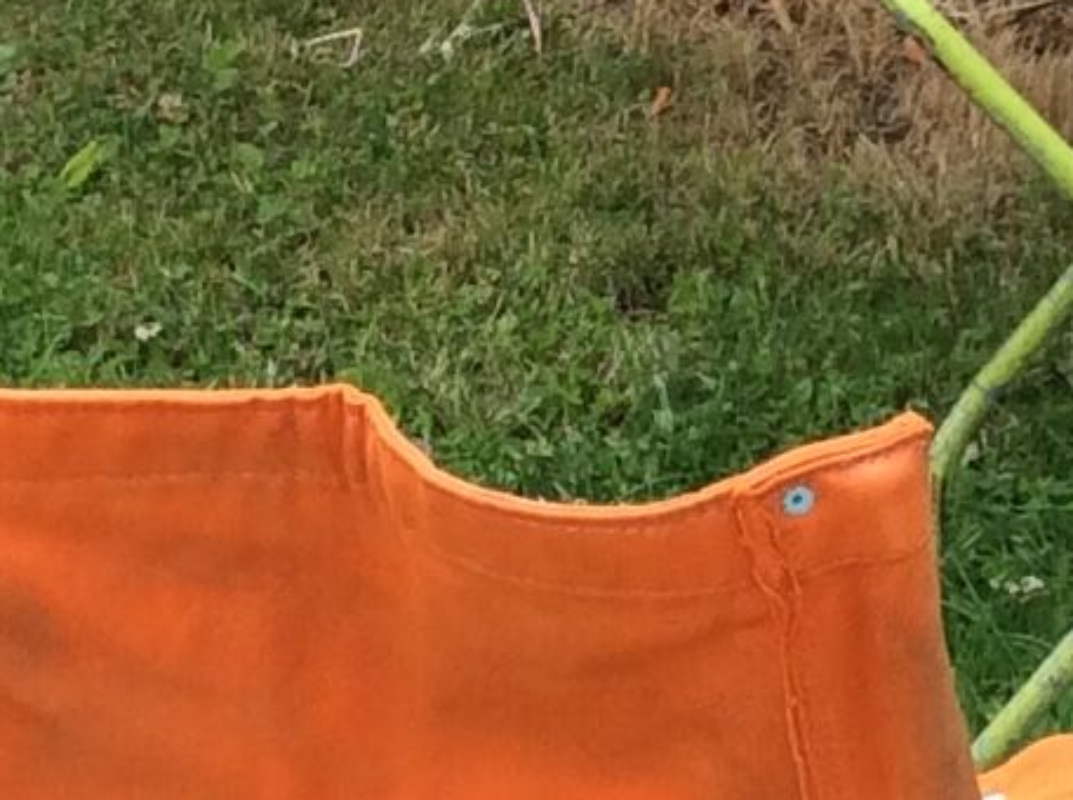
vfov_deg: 8.1
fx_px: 5630
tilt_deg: -29.6
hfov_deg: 10.9
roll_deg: +6.0
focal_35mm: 182
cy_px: 445
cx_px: 746
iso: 32
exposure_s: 1/615
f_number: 2.4
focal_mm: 3.3
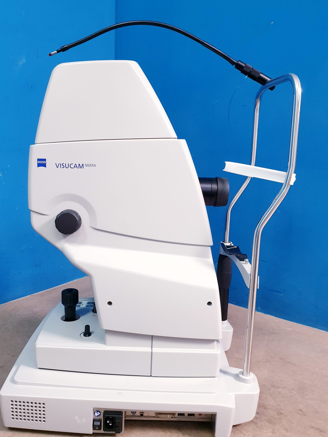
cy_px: 218
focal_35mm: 28
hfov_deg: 49.7
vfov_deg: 63.4
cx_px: 153
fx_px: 354
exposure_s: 1/33
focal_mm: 4.3
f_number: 2.4
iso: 250
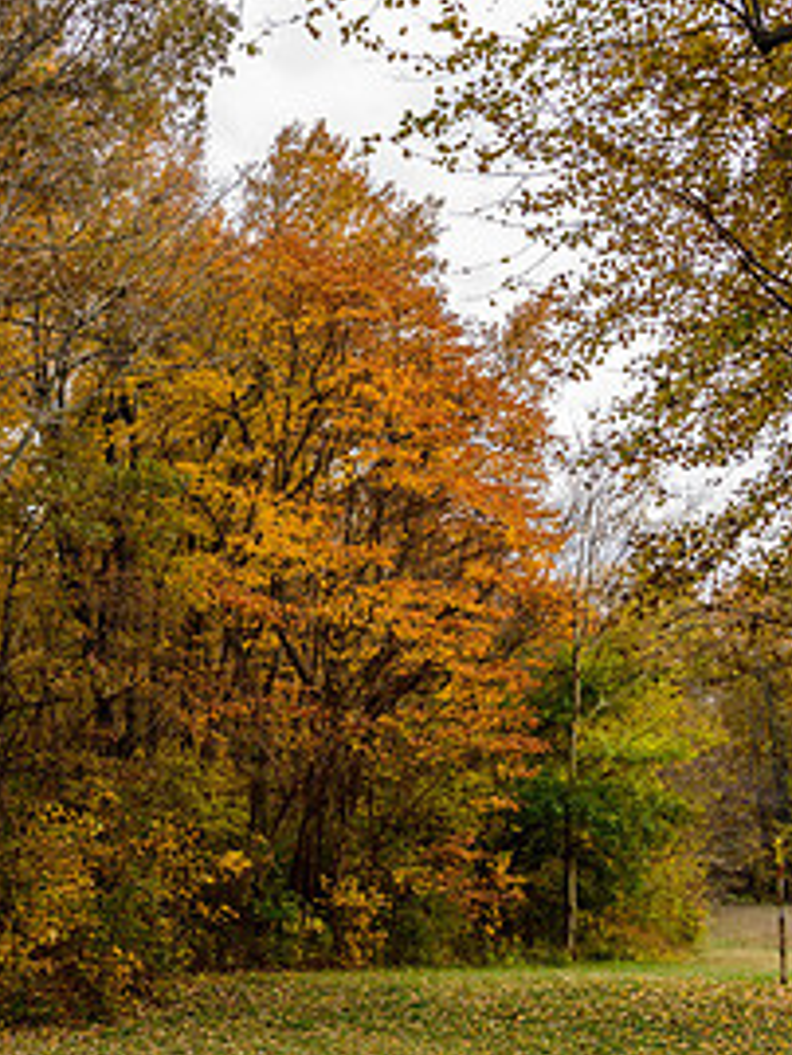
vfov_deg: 33.2
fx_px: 1768
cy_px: 598
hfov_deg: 24.9
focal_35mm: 58
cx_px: 184
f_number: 8
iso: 200
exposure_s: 1/30
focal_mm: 28
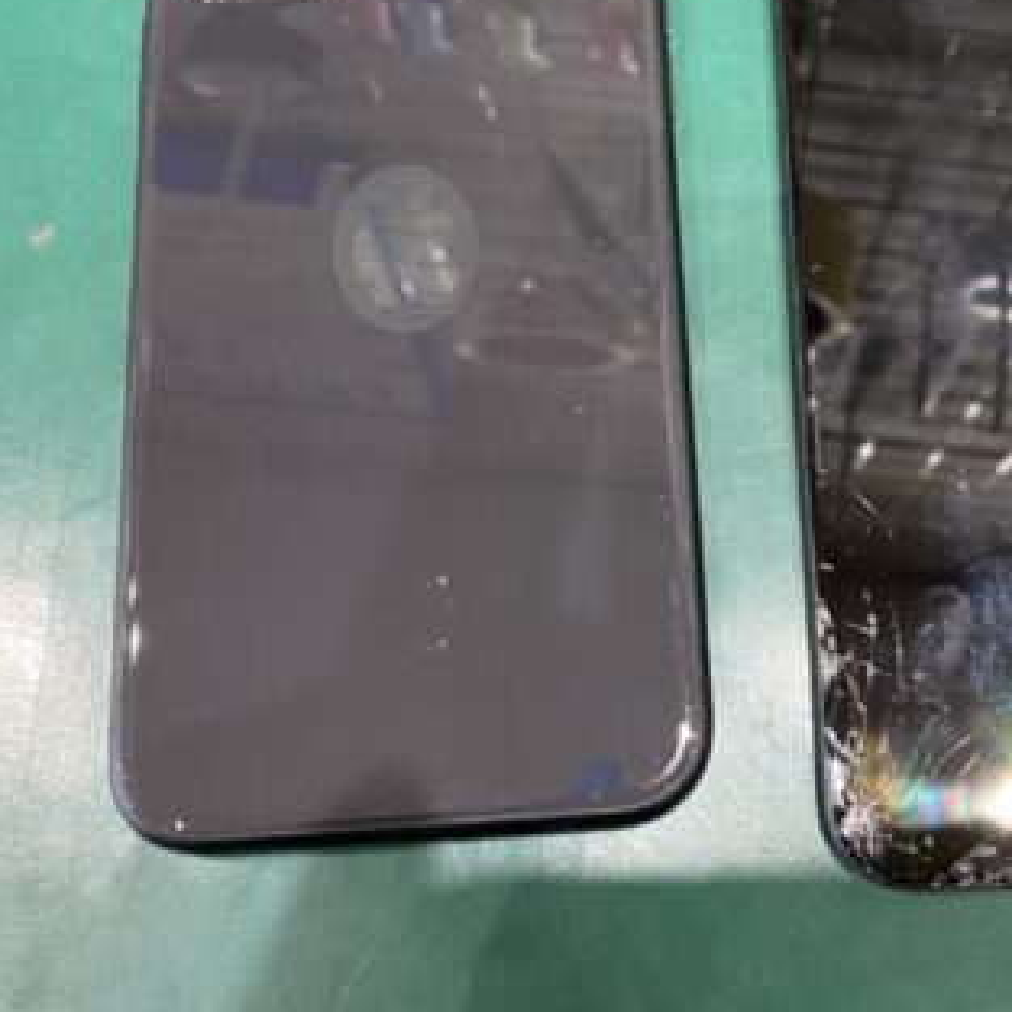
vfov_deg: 38.1
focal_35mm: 44
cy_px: 369
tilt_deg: -72.7
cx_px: 698
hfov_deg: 37.8
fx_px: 1455
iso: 125
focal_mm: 4.25
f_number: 1.8
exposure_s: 1/50
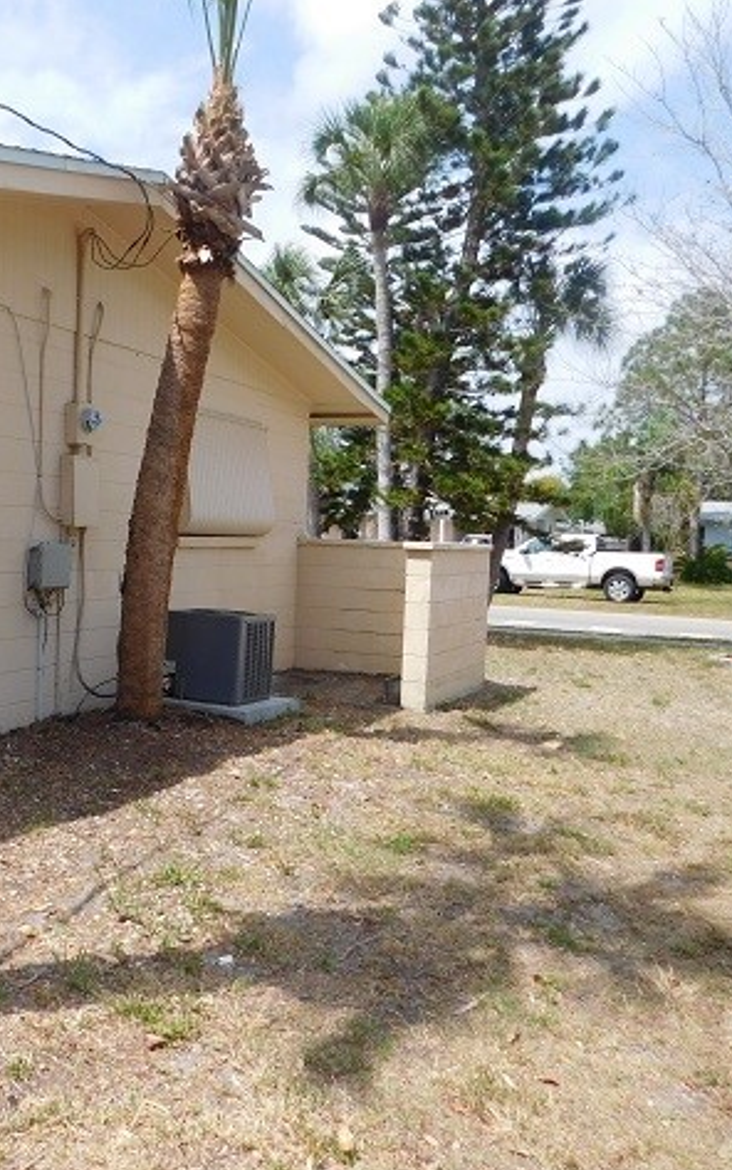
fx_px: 1052
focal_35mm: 33
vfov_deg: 58.1
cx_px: 173
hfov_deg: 37.3
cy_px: 589
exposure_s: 1/1250
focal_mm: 4
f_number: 3
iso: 125
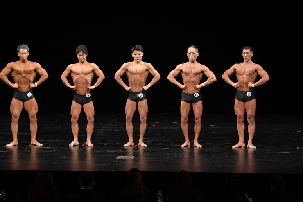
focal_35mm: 157
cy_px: 101
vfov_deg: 8.7
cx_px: 152
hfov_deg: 13.1
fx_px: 1321
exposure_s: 1/400
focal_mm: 105
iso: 2500
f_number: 5.6
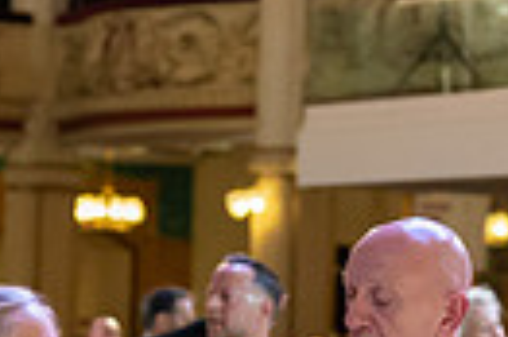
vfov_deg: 5.0
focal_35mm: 271
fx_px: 3819
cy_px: 569
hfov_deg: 7.6
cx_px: -26
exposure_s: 1/800
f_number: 2.5
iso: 4000
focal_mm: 50
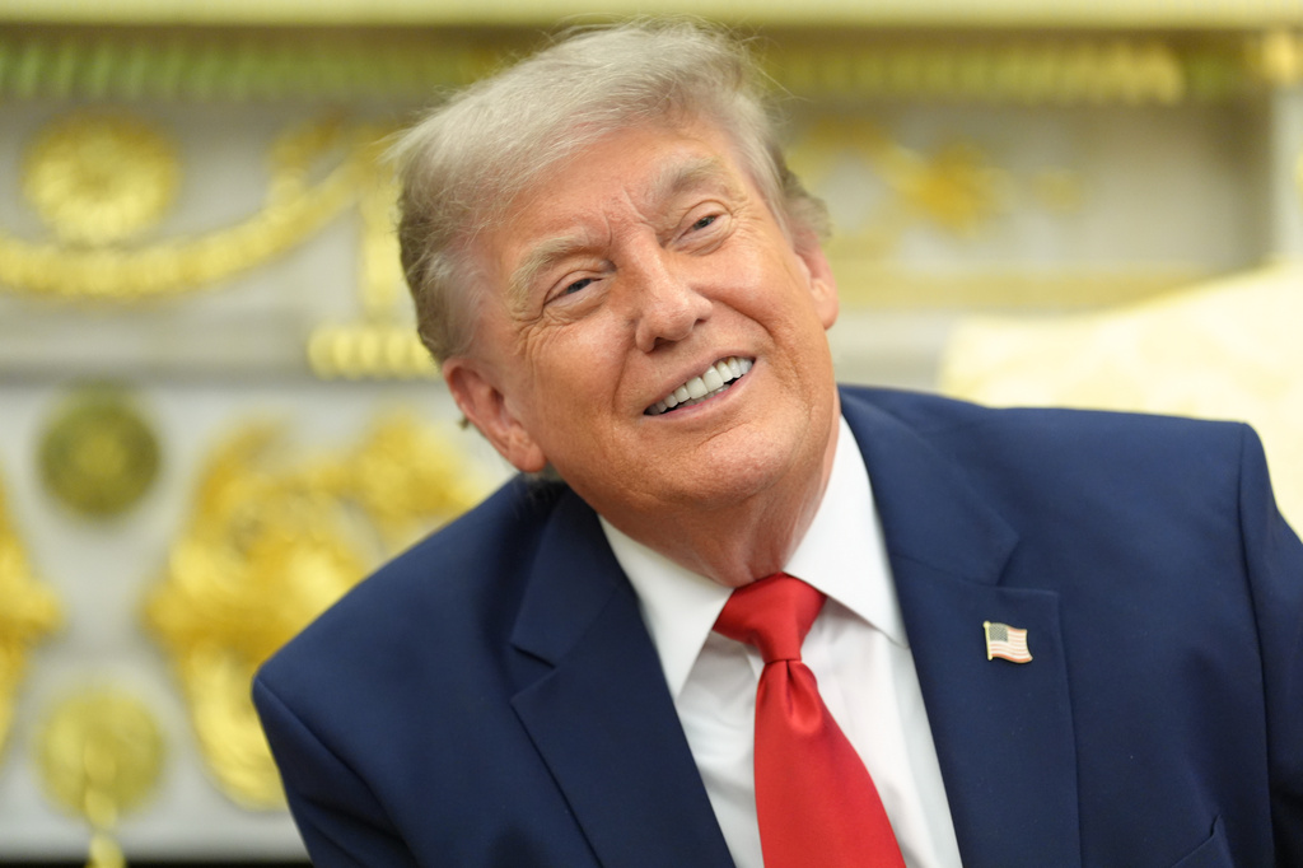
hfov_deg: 10.3
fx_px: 7236
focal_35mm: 200
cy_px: 434
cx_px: 652
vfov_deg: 6.9
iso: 3200
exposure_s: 1/250
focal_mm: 200
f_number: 2.8
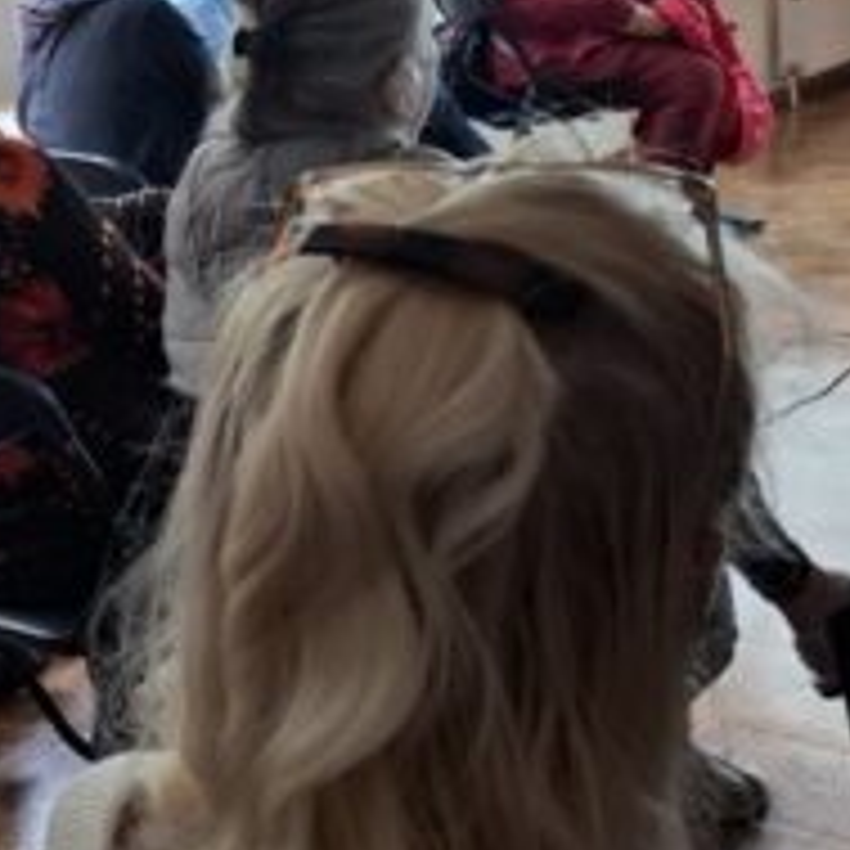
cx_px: -288
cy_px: 400
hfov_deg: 22.2
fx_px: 1917
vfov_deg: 25.0
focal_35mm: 69
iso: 320
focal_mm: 5.54
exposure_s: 1/33
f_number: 1.8
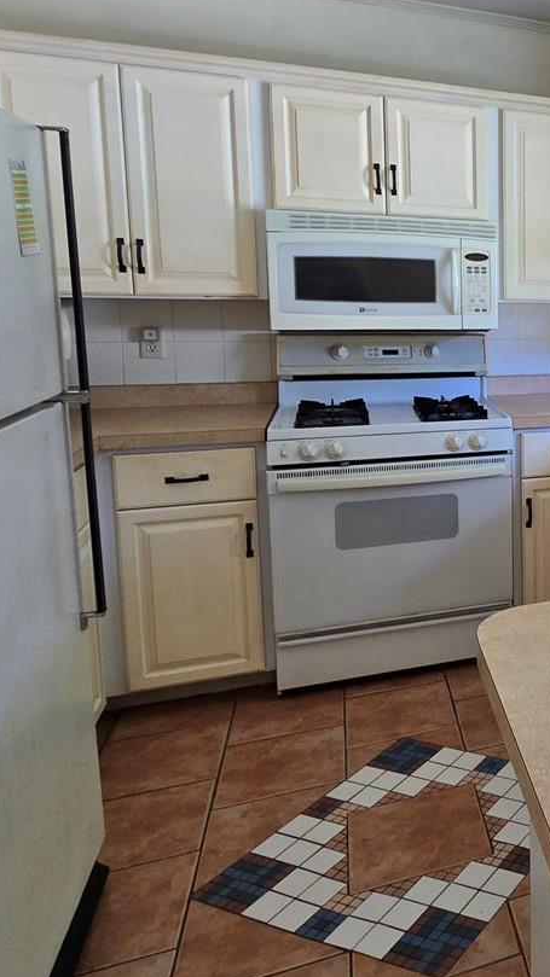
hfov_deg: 31.2
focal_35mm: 28
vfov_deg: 67.1
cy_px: 383
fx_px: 726
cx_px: 730
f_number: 2.2
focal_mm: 2.2
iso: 100
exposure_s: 1/60
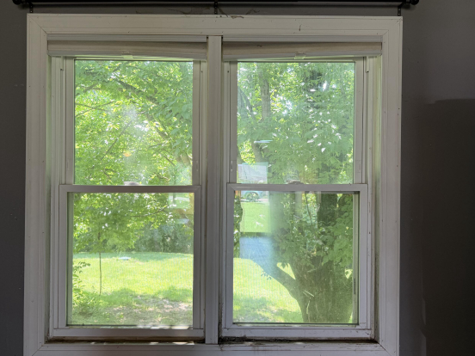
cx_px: 220
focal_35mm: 29
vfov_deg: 48.2
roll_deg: +0.0
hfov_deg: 61.6
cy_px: 185
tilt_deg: -0.5
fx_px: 398
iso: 64
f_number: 1.78
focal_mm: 6.76
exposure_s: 1/120
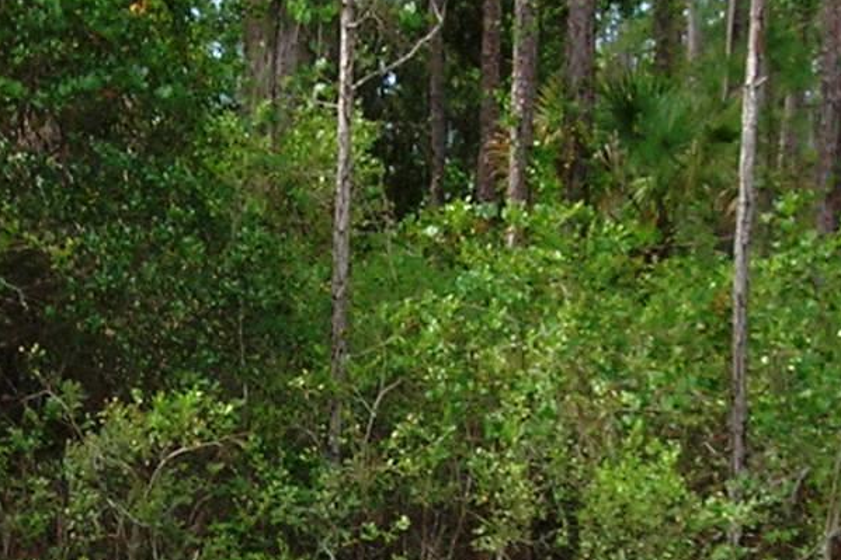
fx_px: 3153
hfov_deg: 15.2
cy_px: 514
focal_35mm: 135
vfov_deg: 10.1
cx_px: 253
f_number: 4.9
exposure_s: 1/79.7
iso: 50
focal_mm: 5.7
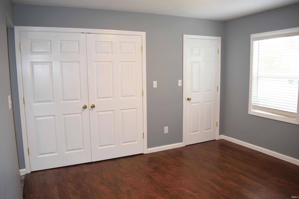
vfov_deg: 47.9
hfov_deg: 67.4
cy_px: 100
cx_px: 150
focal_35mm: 27
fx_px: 224
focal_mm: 18
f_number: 4.5
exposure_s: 1/80
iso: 800
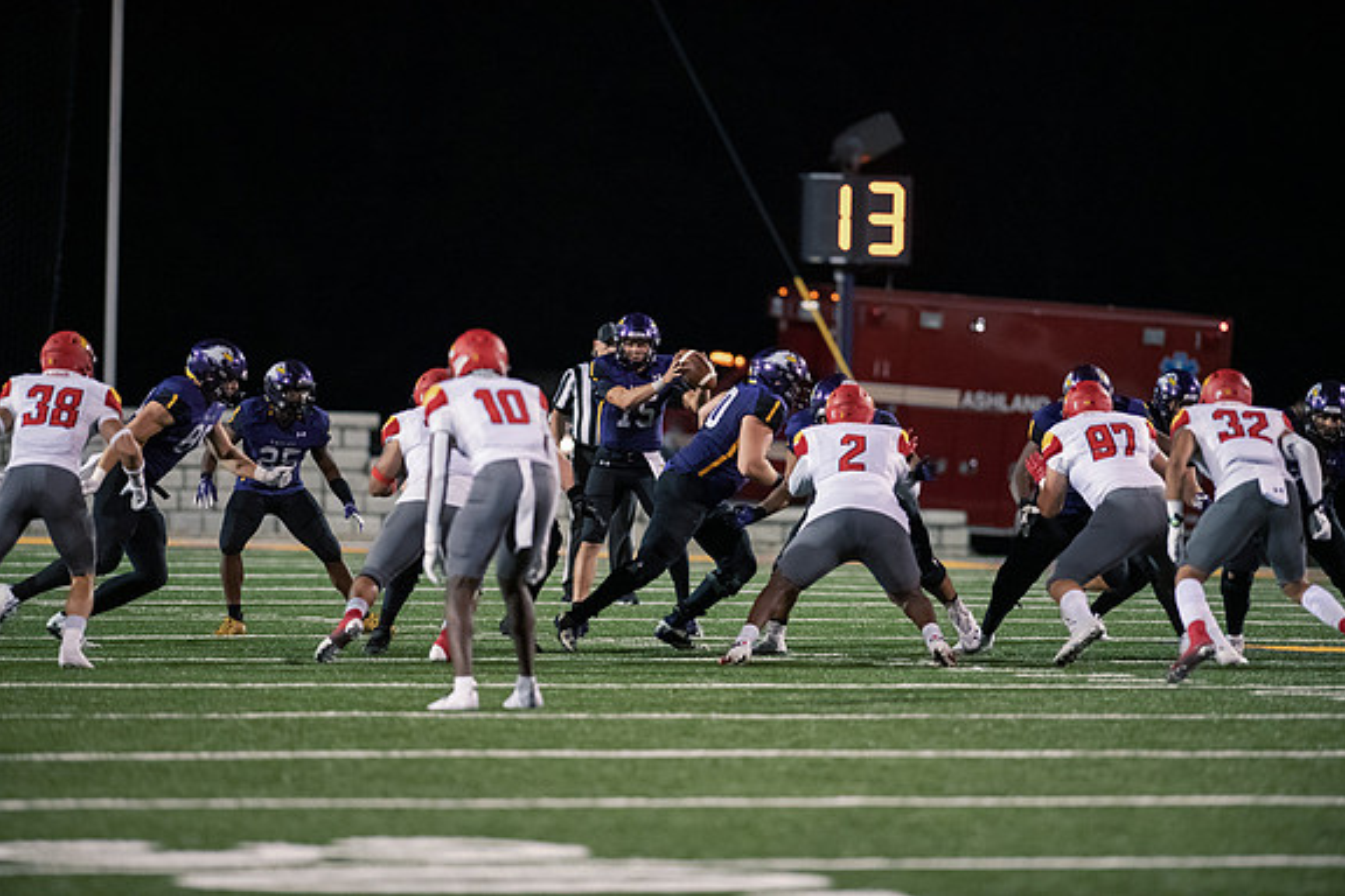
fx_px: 11282
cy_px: 447
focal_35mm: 302
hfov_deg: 6.8
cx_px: 672
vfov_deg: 4.6
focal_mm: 300
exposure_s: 1/800
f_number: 2.8
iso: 6400
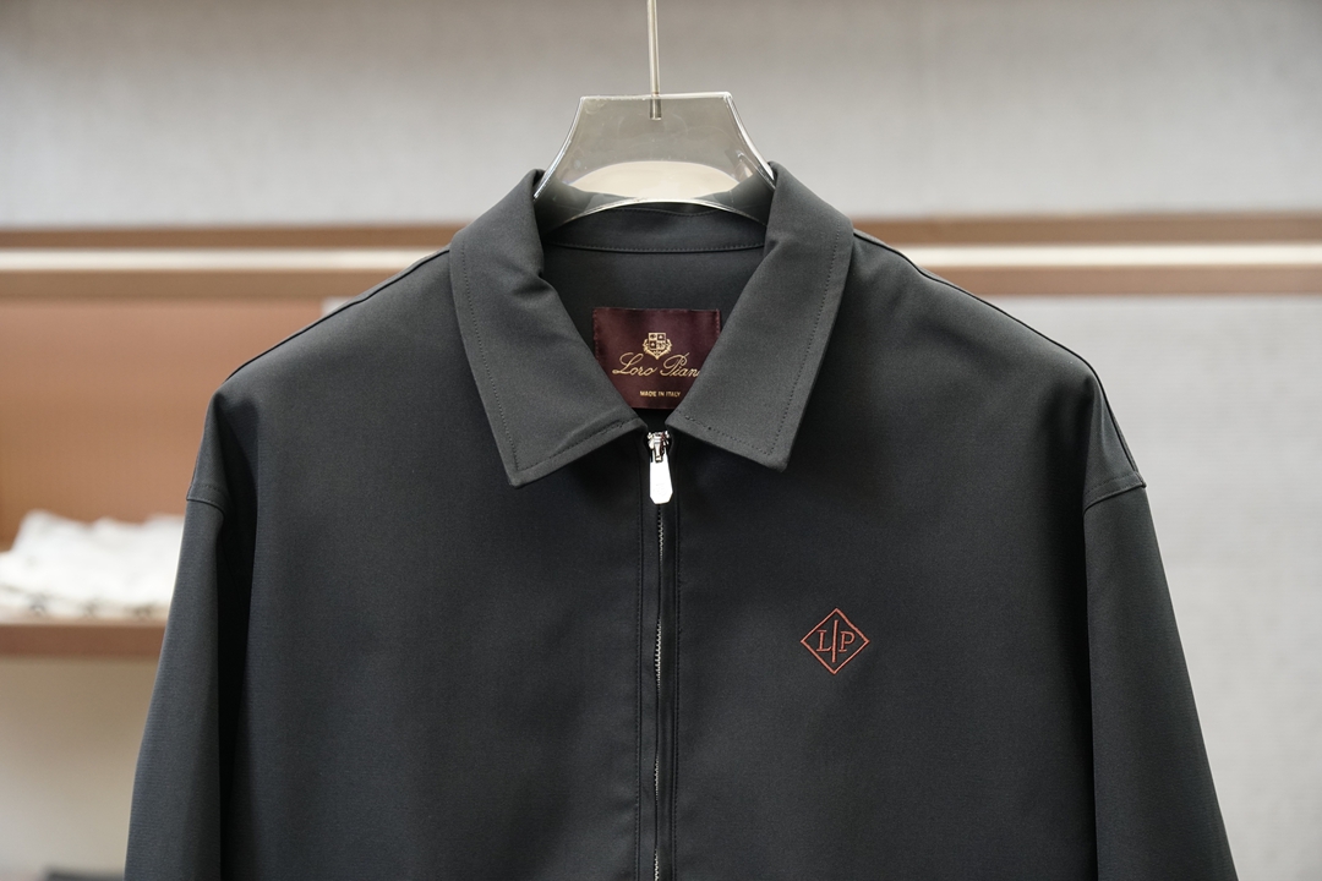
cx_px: 661
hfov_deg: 21.2
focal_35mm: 96
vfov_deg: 14.3
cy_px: 440
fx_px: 3525
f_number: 4
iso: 800
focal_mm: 64
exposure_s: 1/125
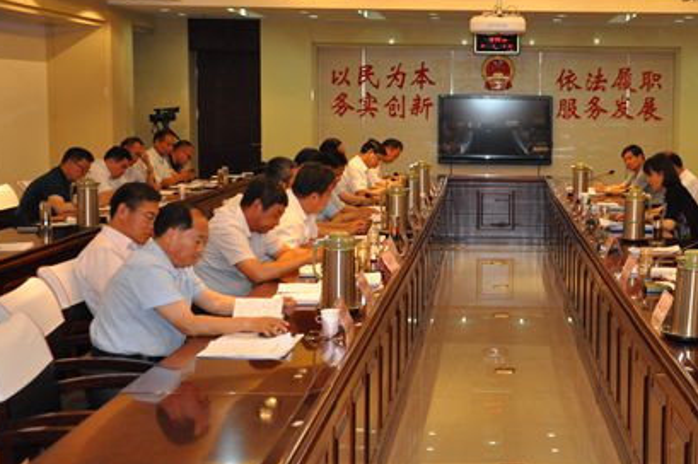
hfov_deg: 30.2
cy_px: 209
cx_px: 502
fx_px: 1279
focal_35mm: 66
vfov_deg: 20.6
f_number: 4.5
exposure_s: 1/80
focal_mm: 30
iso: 1250
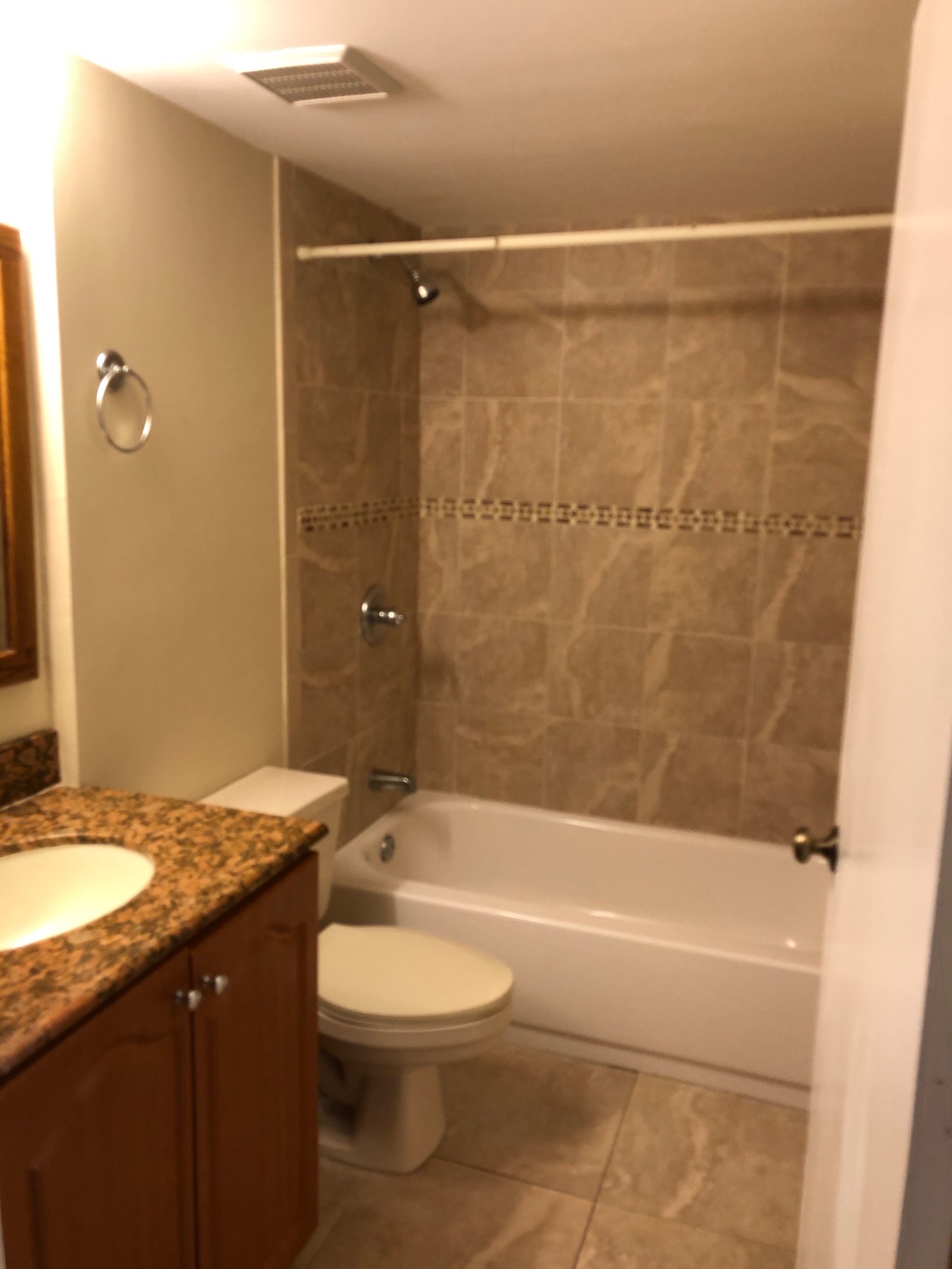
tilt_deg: -10.2
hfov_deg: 49.7
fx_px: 1027
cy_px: 634
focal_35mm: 28
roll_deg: -1.8
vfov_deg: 63.4
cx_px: 476
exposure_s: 1/20
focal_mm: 4
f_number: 1.8
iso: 40
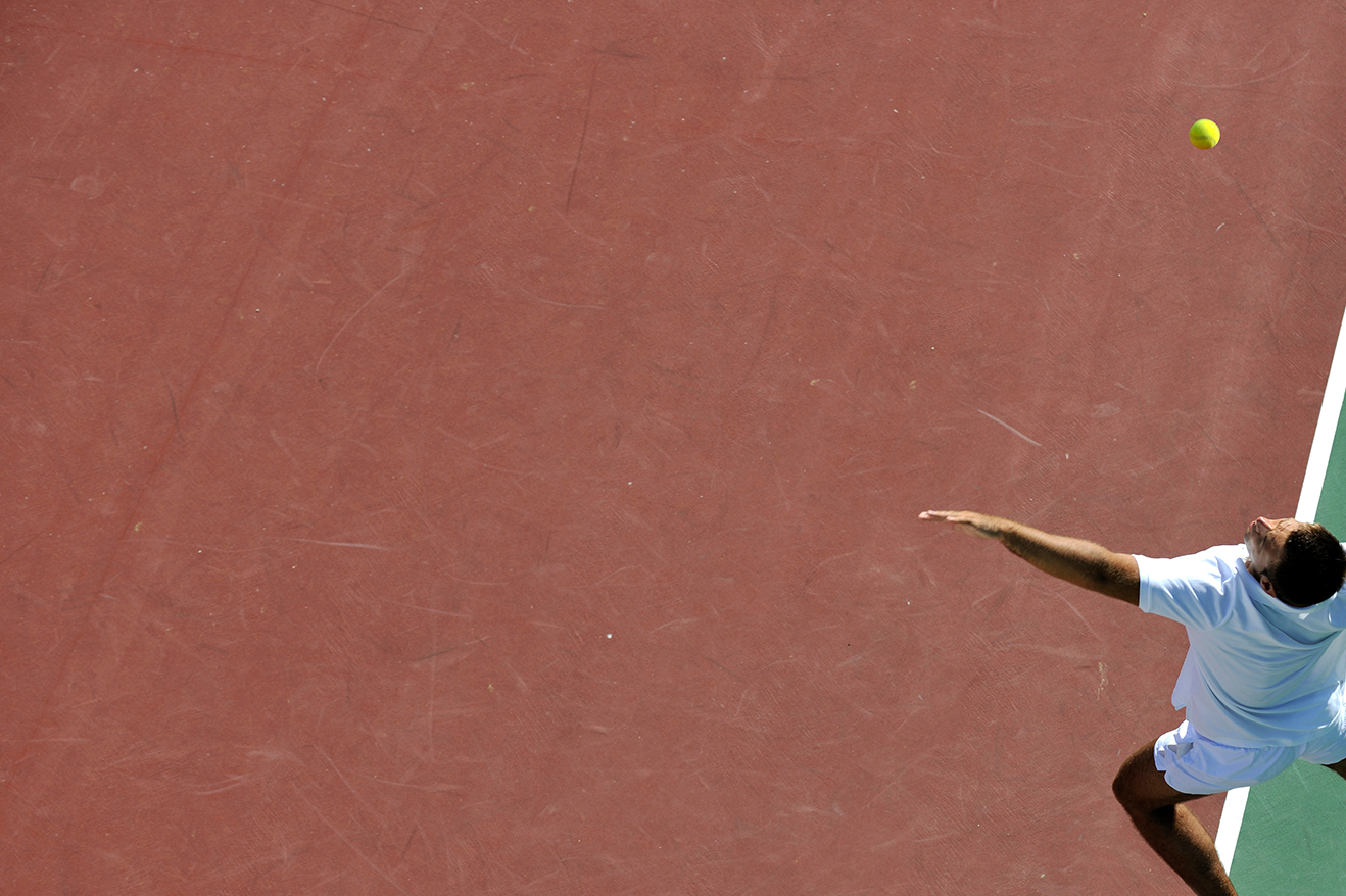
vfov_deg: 13.4
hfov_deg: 20.0
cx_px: 907
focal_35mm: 102
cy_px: 611
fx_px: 3812
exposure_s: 1/800
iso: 50
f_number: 3.5
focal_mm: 70
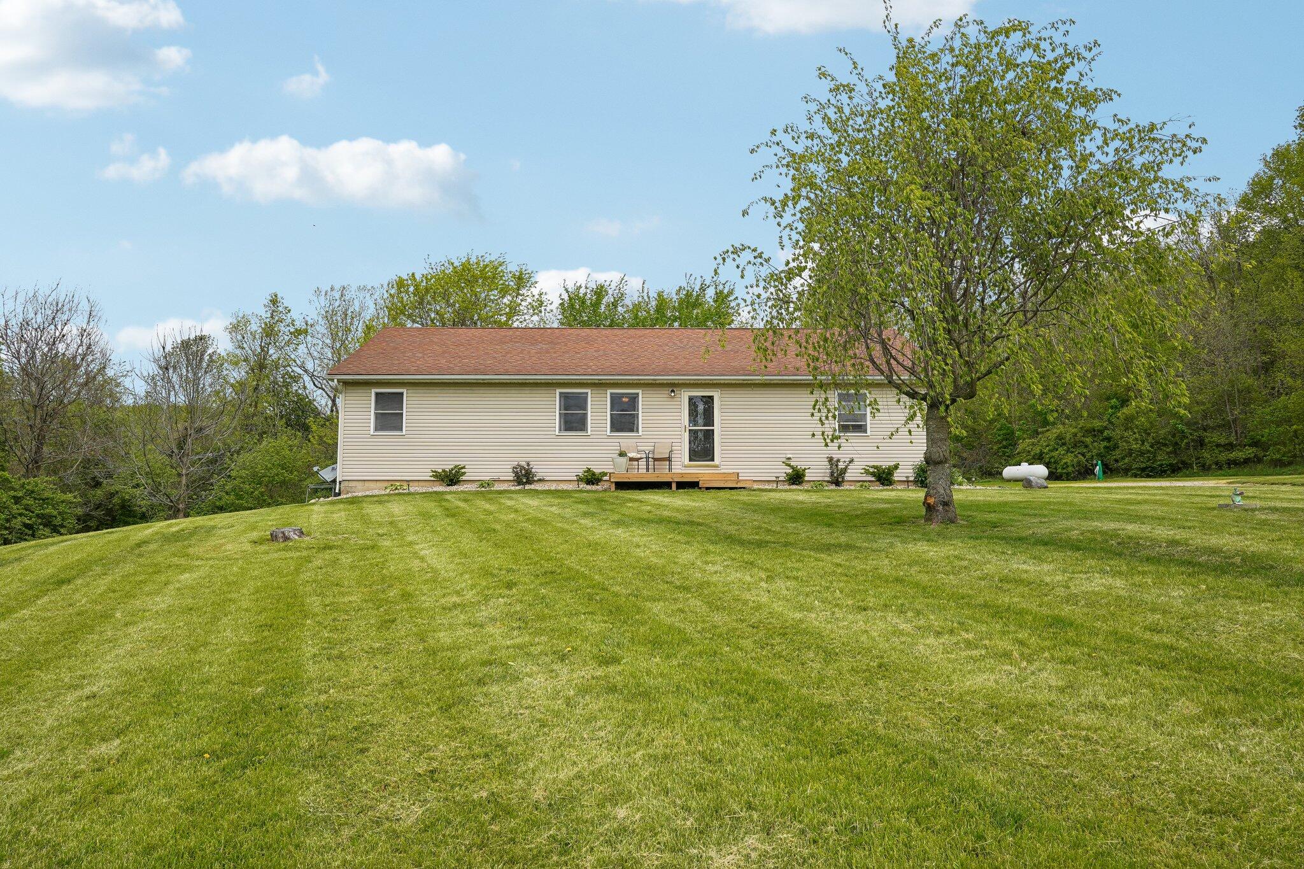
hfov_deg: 79.9
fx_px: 779
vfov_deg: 58.3
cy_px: 434
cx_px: 652
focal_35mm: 22
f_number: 8
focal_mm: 21.5
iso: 100
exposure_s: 1/500
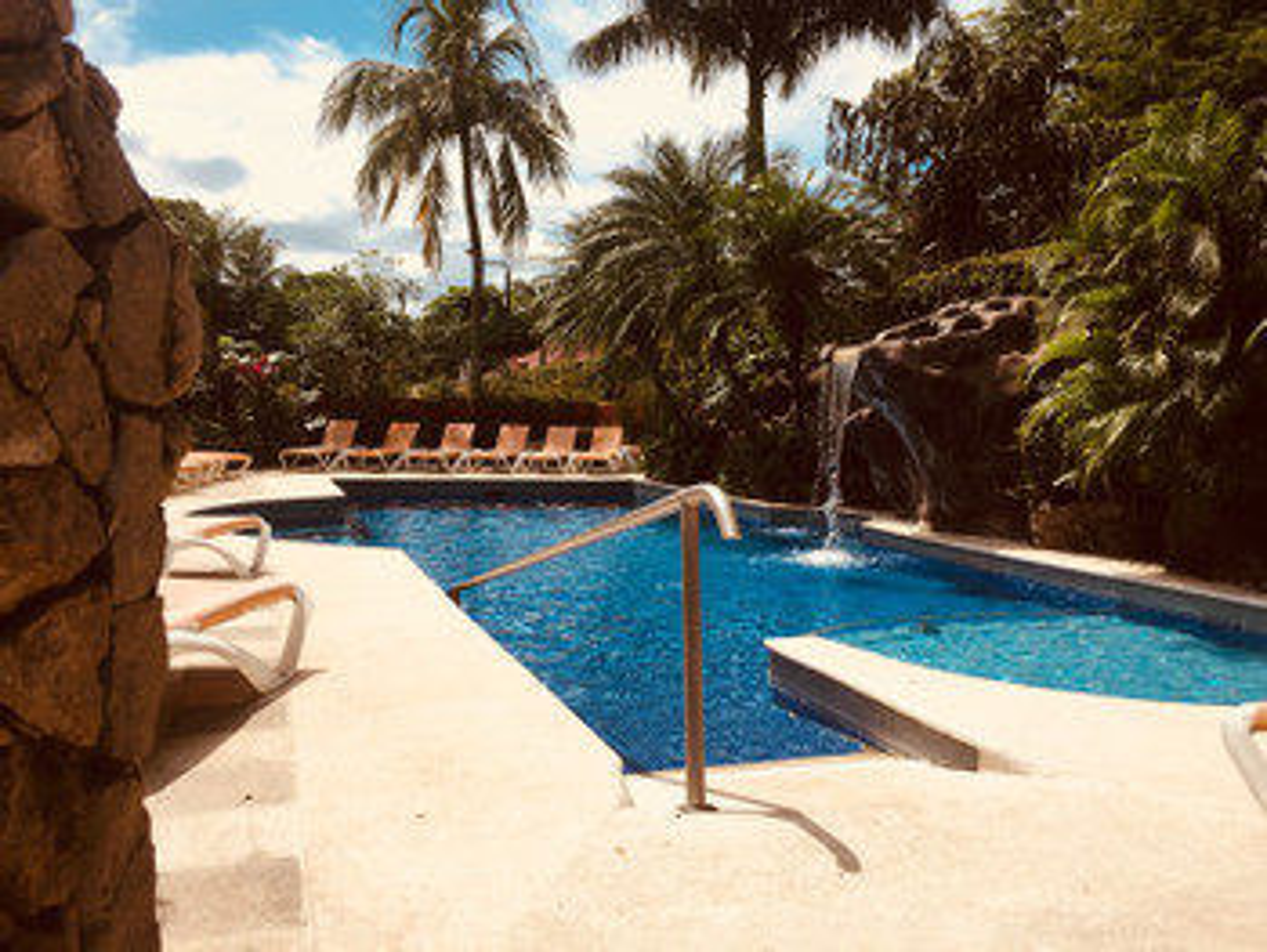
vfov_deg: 48.3
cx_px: 634
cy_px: 476
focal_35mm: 29
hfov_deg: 61.6
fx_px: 1062
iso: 32
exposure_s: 1/2326
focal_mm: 4.15
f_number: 2.2
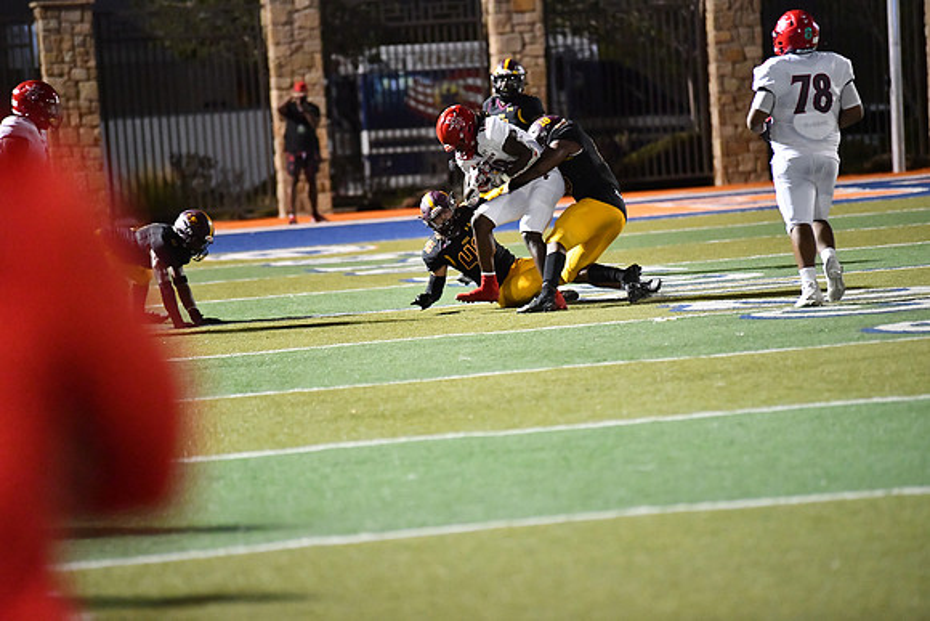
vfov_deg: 6.9
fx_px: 5168
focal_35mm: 200
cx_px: 465
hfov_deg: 10.3
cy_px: 310
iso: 11400
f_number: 2.8
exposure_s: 1/1250
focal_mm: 200
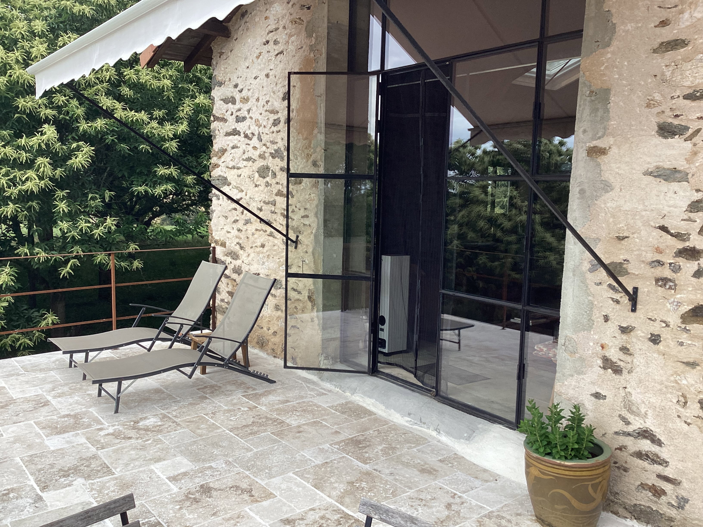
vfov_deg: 45.4
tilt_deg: -5.7
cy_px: 264
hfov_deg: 58.4
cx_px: 352
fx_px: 630
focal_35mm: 31
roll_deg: -1.2
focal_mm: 3.3
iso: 25
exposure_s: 1/248
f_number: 2.4
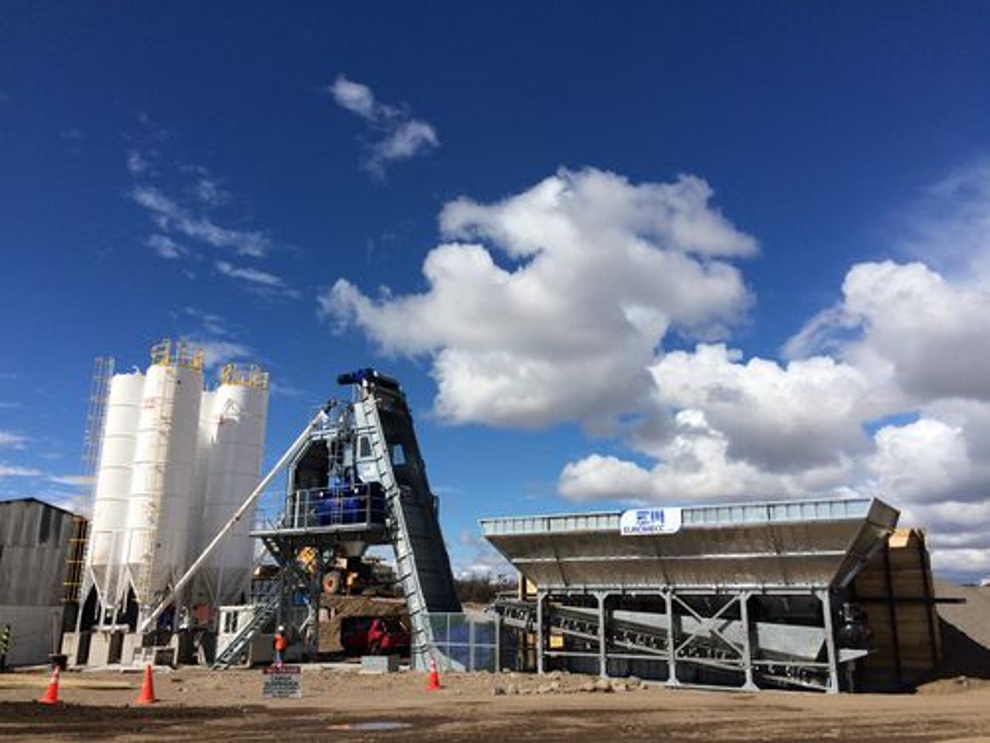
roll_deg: -0.2
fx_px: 829
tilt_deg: +13.6
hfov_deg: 61.7
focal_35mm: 29
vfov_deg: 48.2
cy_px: 372
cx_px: 495
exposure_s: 1/5128
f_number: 2.2
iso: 40
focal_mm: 4.15
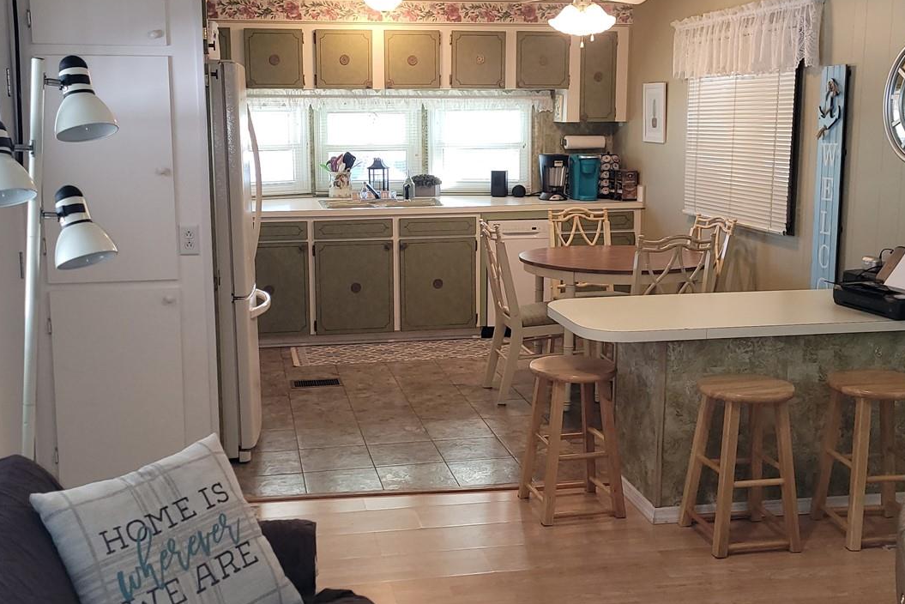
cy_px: 284
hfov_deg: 47.4
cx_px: 436
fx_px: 1031
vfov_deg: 32.6
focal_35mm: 41
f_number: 1.8
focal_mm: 5.4
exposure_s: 1/60
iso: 125
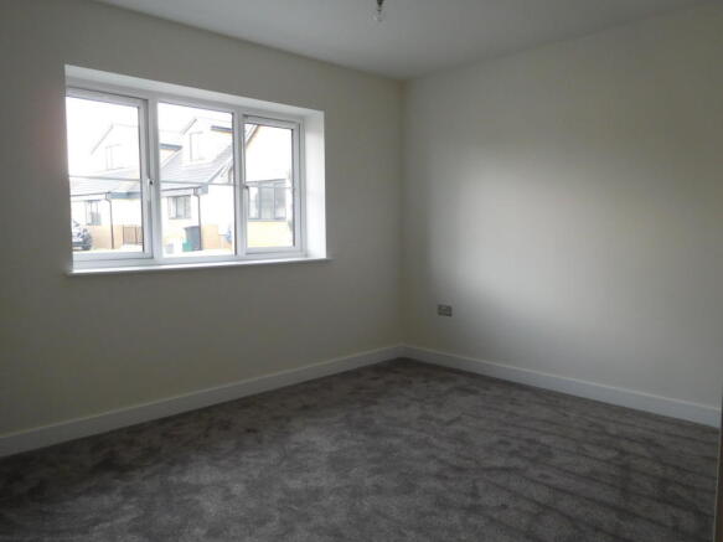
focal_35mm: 25
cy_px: 271
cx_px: 362
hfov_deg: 69.4
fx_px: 522
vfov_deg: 54.9
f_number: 3.4
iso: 180
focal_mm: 4.5
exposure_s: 1/30
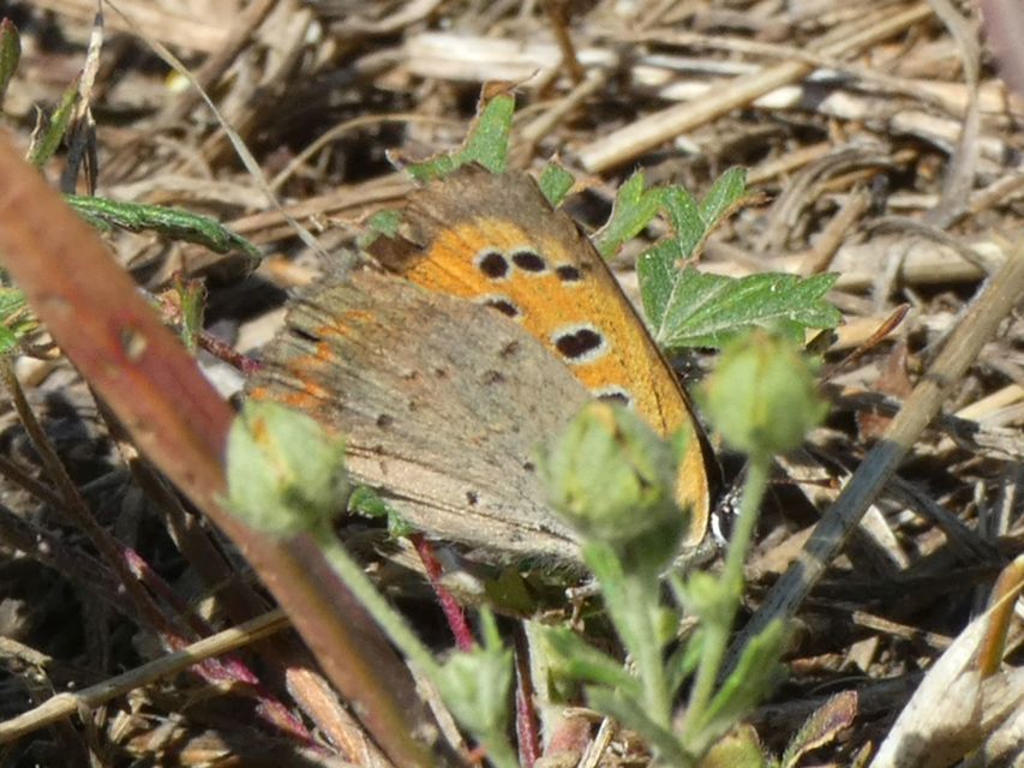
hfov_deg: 11.7
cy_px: 384
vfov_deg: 8.8
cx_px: 512
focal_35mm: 169
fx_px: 5000
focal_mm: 30.2
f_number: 5.5
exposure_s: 1/125
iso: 80
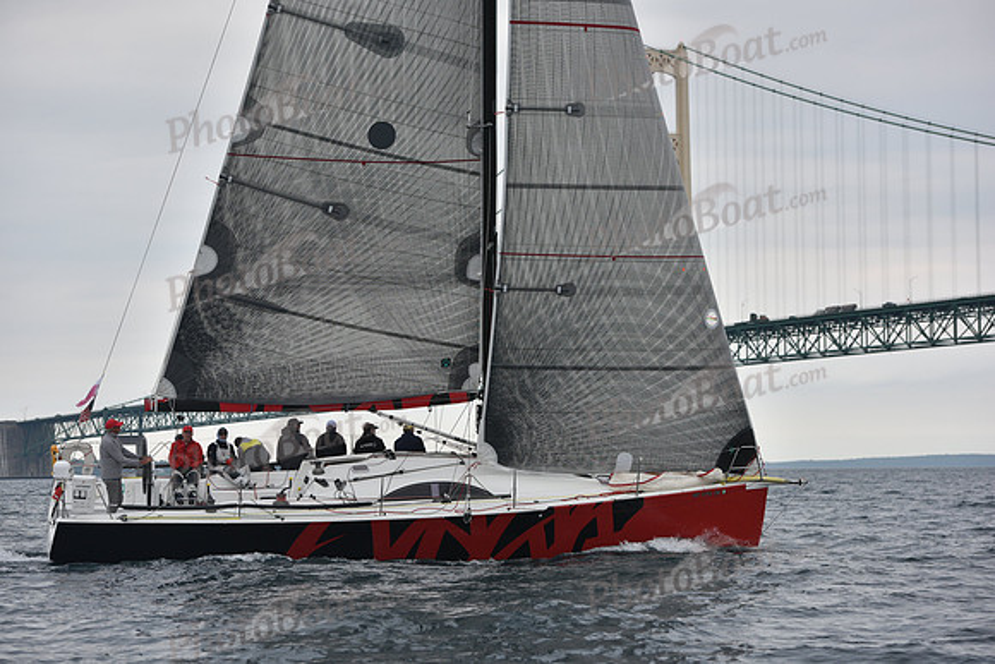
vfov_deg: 14.0
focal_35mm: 98
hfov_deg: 20.8
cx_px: 498
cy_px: 332
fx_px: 2709
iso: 400
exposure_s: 1/800
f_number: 4.5
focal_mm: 98
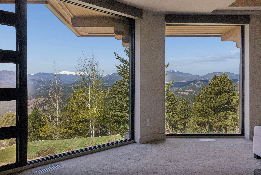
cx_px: 130
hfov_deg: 60.3
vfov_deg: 42.4
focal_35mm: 31
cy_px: 88
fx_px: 225
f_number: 16
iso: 400
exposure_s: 1/320
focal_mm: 31
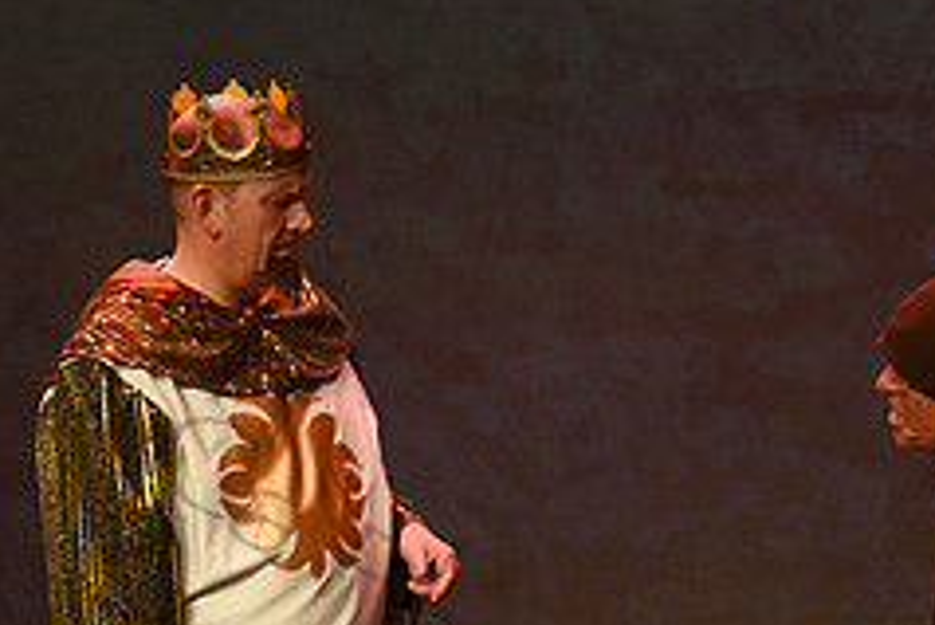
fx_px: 4886
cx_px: 310
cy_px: 537
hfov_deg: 10.9
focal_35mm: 188
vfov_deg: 7.3
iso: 1250
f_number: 3.5
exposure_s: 1/160
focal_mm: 70
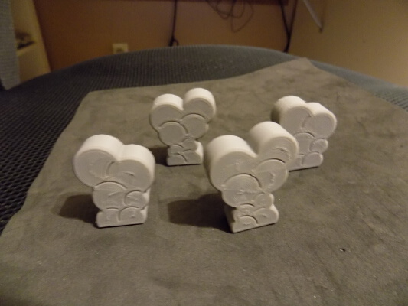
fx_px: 271
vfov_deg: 58.9
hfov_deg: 73.9
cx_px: 204
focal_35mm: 23
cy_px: 153
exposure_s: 1/2.5
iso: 400
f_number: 3.1
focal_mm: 4
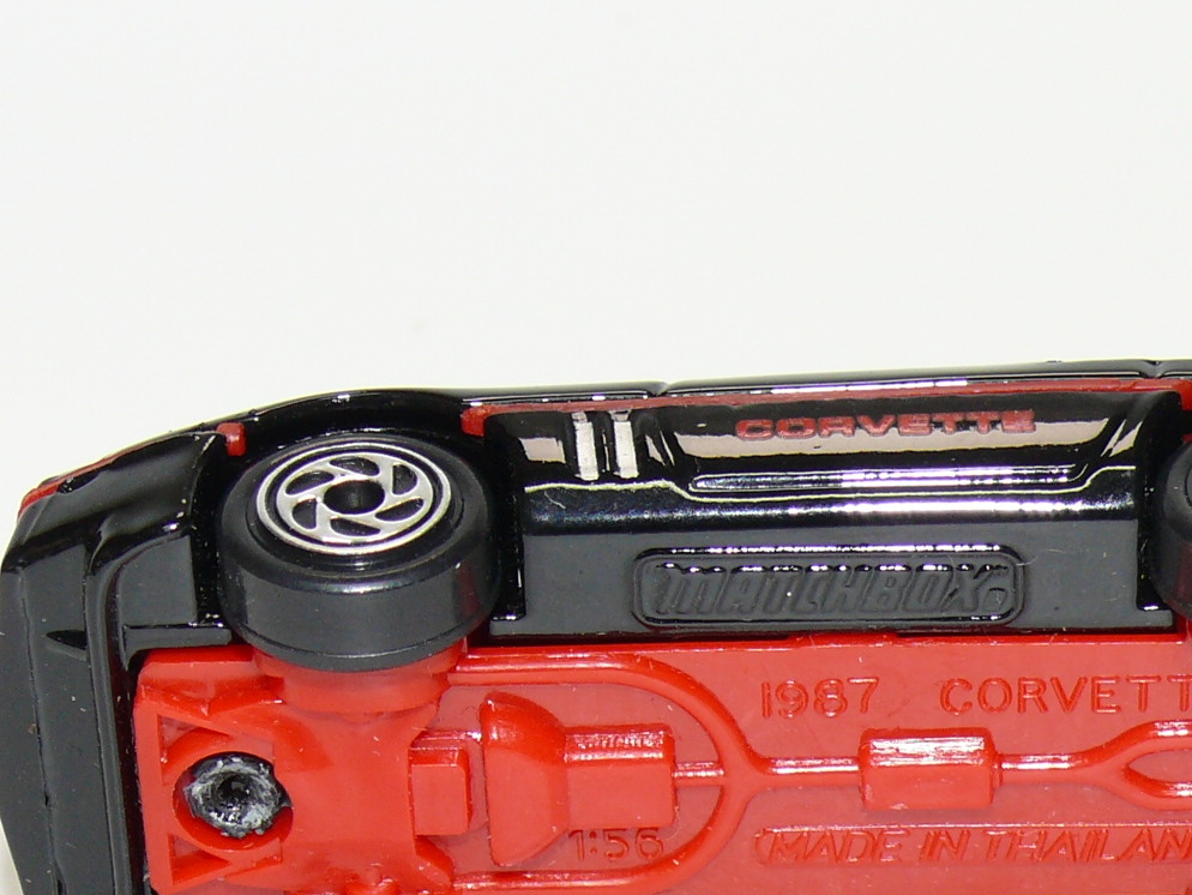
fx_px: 6096
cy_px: 629
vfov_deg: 8.4
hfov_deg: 11.1
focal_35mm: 177
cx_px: 883
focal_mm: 13.9
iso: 100
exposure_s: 1/30
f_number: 4
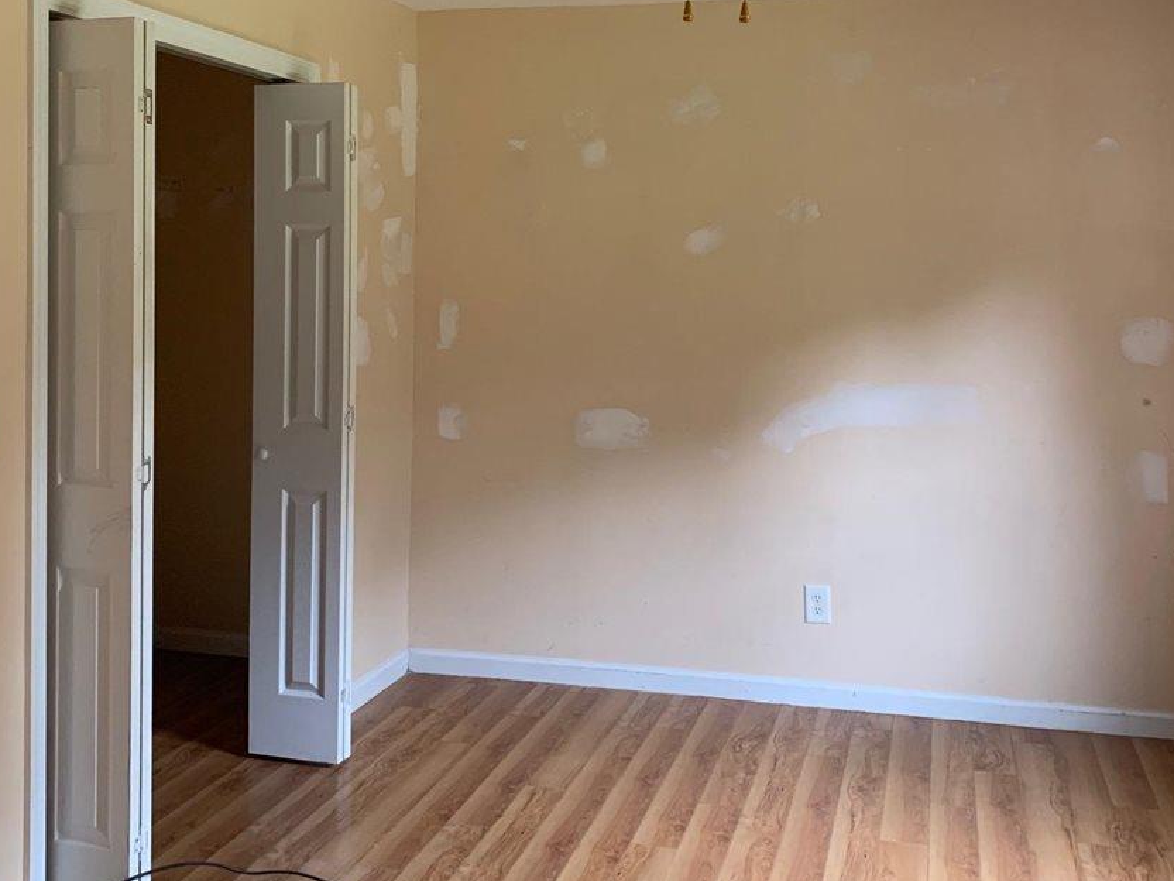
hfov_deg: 46.8
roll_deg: -0.5
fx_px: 1357
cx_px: 615
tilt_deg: -0.5
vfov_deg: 35.6
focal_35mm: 40
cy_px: 288
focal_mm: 4.25
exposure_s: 1/60
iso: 250
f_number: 1.8
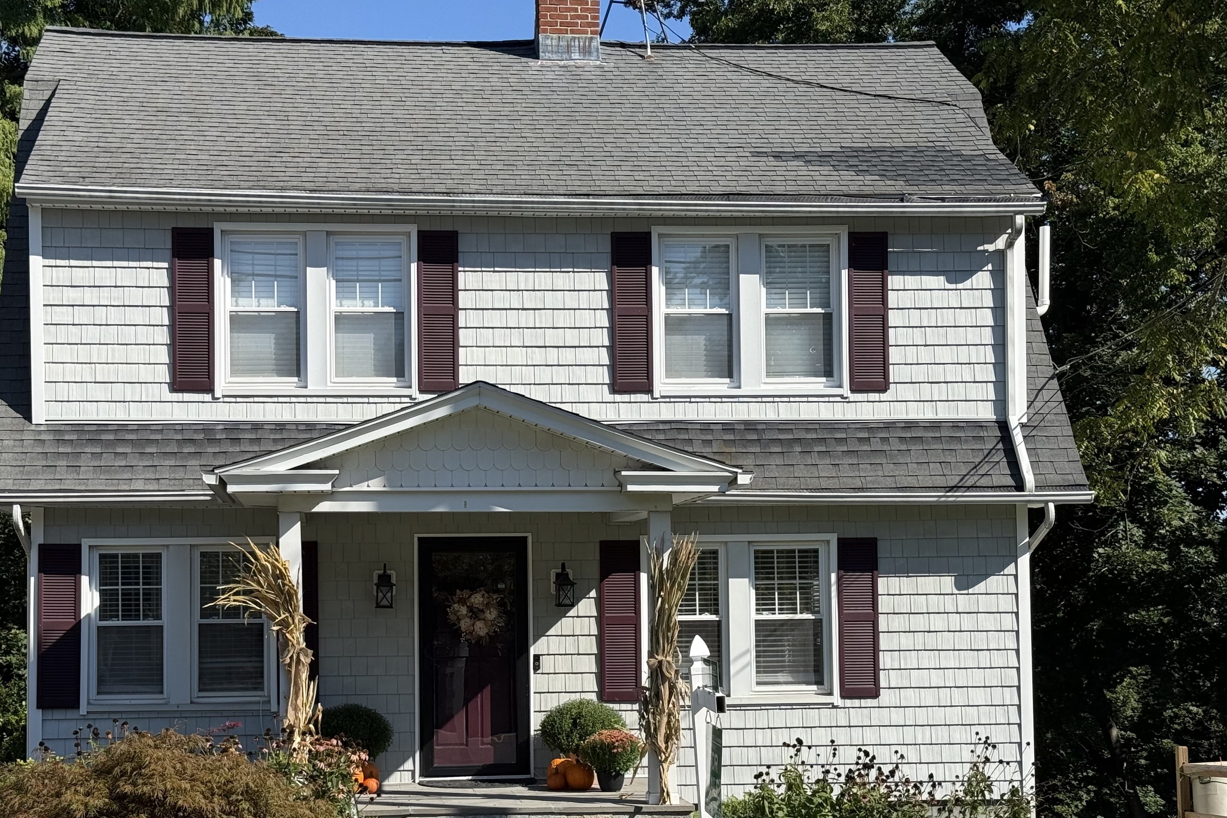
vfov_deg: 22.5
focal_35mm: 60
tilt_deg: +1.8
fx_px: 2045
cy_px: 545
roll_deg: +0.0
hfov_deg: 33.3
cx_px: 511
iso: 64
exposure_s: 1/3891
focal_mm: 6.76
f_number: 1.78
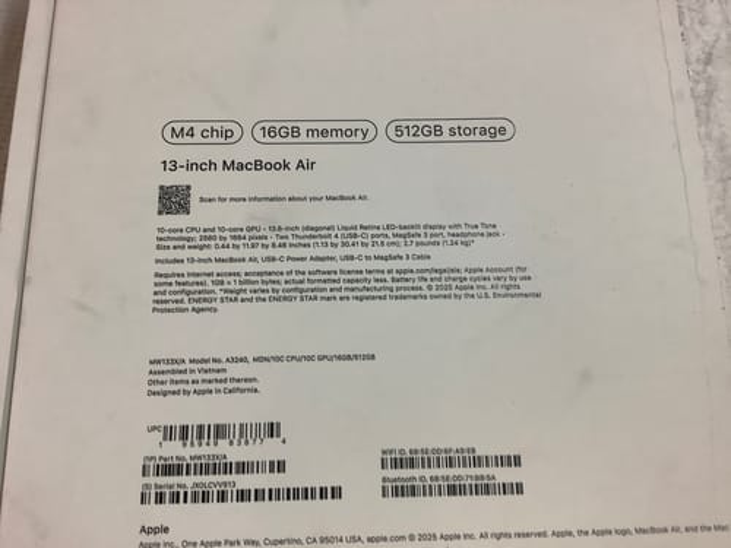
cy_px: 274
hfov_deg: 58.4
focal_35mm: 31
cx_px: 366
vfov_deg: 45.4
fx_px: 655
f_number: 2.4
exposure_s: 1/50
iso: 100
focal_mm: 3.3
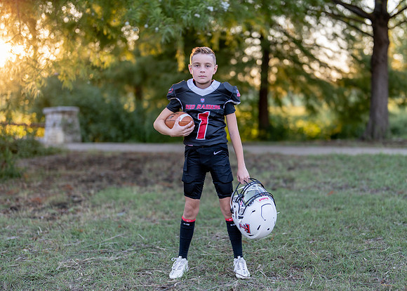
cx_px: 232
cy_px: 164
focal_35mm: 63
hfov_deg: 31.4
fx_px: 723
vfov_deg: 22.7
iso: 100
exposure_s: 1/400
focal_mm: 50
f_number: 1.2
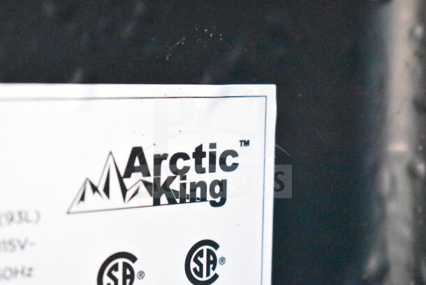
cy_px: 142
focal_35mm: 82
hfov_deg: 24.6
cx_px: 213
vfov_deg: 16.6
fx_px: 976
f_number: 5.6
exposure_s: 1/60
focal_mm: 55
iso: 25600
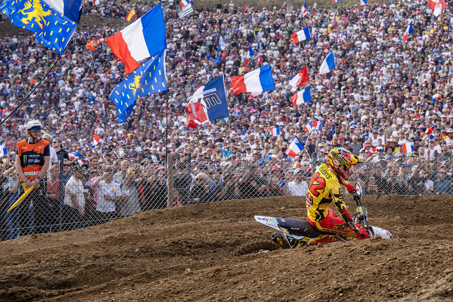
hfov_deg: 22.6
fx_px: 1133
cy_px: 151
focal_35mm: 90
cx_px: 226
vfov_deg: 15.2
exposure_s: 1/1000
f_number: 5.6
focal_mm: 90
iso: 250
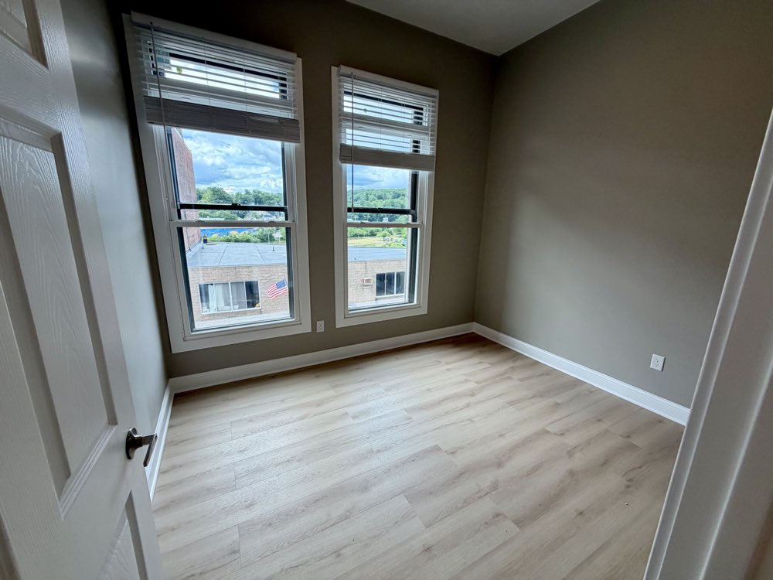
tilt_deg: -13.9
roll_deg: -1.4
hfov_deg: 102.1
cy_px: 290
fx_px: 313
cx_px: 386
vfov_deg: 85.7
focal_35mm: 14
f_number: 2.2
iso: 50
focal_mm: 2.22
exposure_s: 1/188
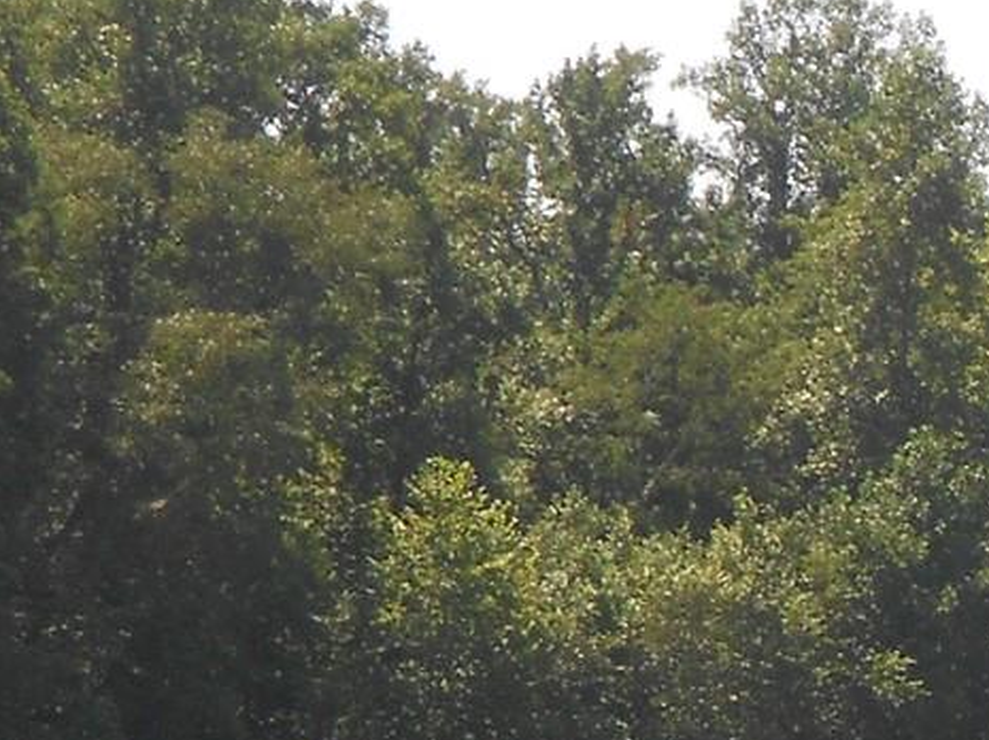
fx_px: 9564
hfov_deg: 5.8
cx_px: 1870
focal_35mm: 335
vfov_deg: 4.4
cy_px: 1180
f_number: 5.8
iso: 80
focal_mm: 13.5
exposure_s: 1/250
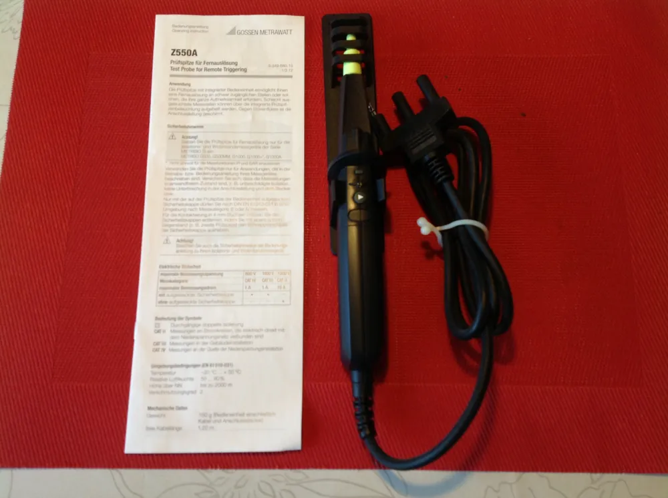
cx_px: 334
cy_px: 249
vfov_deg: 40.6
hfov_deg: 52.7
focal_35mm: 35
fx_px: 674
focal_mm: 4.28
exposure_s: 1/20
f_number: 2.4
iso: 50
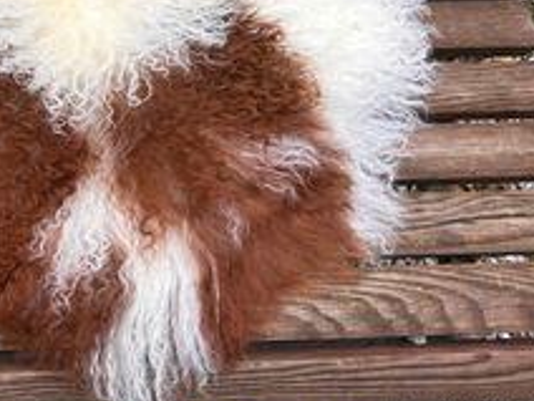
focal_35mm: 49
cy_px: 164
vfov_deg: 29.6
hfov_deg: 36.9
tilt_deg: -70.5
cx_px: 76
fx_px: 756
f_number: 1.5
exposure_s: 1/873
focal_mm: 5.7
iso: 50
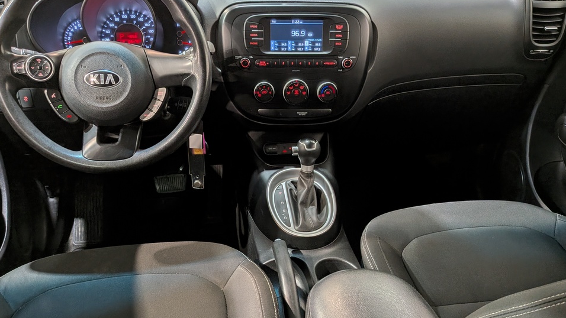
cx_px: 280
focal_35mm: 28
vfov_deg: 41.5
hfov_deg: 67.9
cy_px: 173
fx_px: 420
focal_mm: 4.53
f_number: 1.7
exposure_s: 1/120
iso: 37
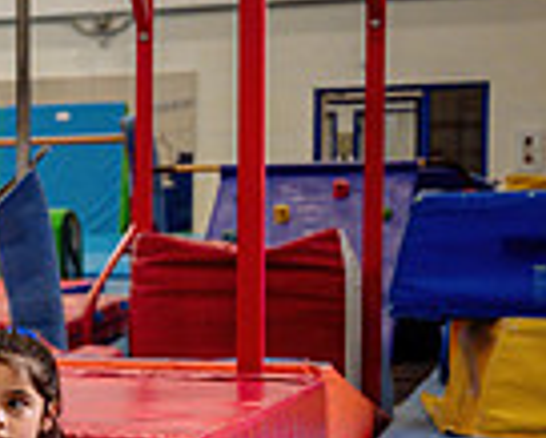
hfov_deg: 13.5
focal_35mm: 112
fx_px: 1811
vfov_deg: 13.8
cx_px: -685
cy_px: 292
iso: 1600
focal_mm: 24
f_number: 3.5
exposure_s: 1/250
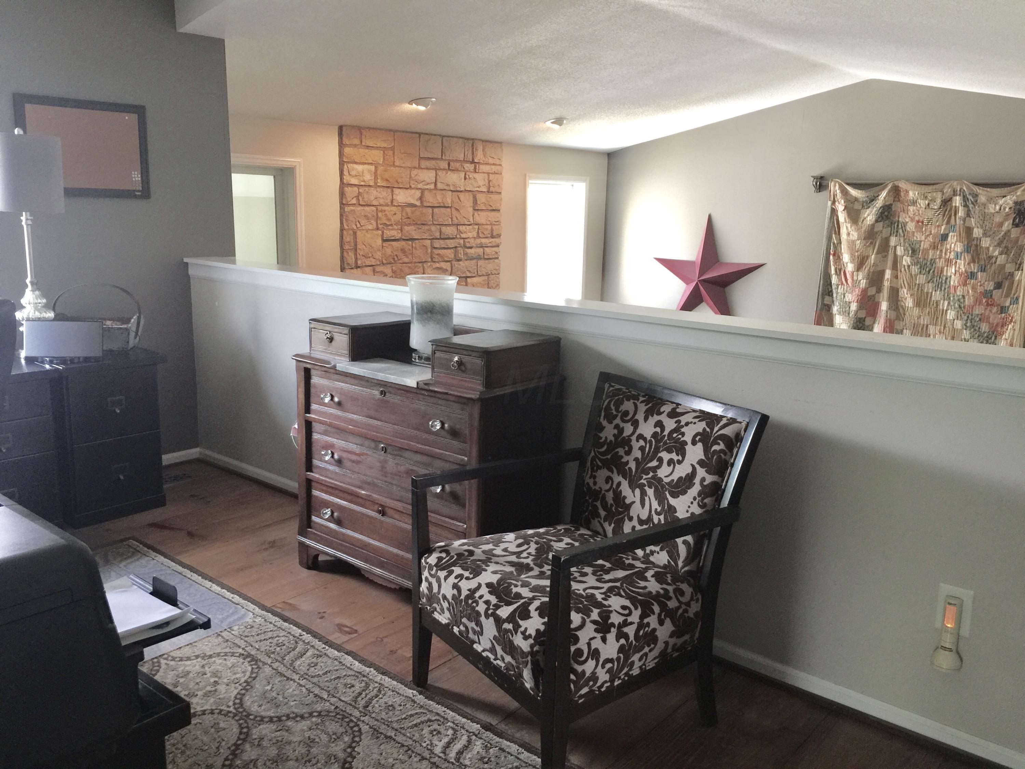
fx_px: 859
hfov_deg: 61.7
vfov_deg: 48.2
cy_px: 384
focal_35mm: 29
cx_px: 512
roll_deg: -1.1
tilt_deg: -12.3
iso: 64
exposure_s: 1/15
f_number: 2.2
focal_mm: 4.15
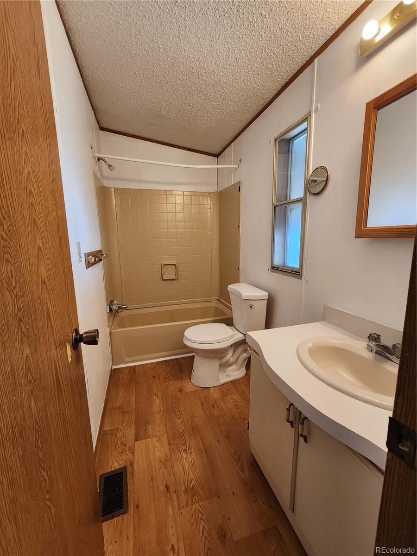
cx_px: 208
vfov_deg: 106.2
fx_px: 209
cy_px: 278
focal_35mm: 13
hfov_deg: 89.9
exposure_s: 1/60
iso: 200
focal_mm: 2.2
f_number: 2.2
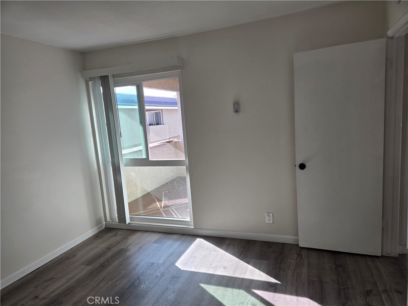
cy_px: 153
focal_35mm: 23
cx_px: 204
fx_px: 271
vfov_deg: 58.9
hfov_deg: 73.9
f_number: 1.8
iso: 25
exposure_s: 1/182
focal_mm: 5.4
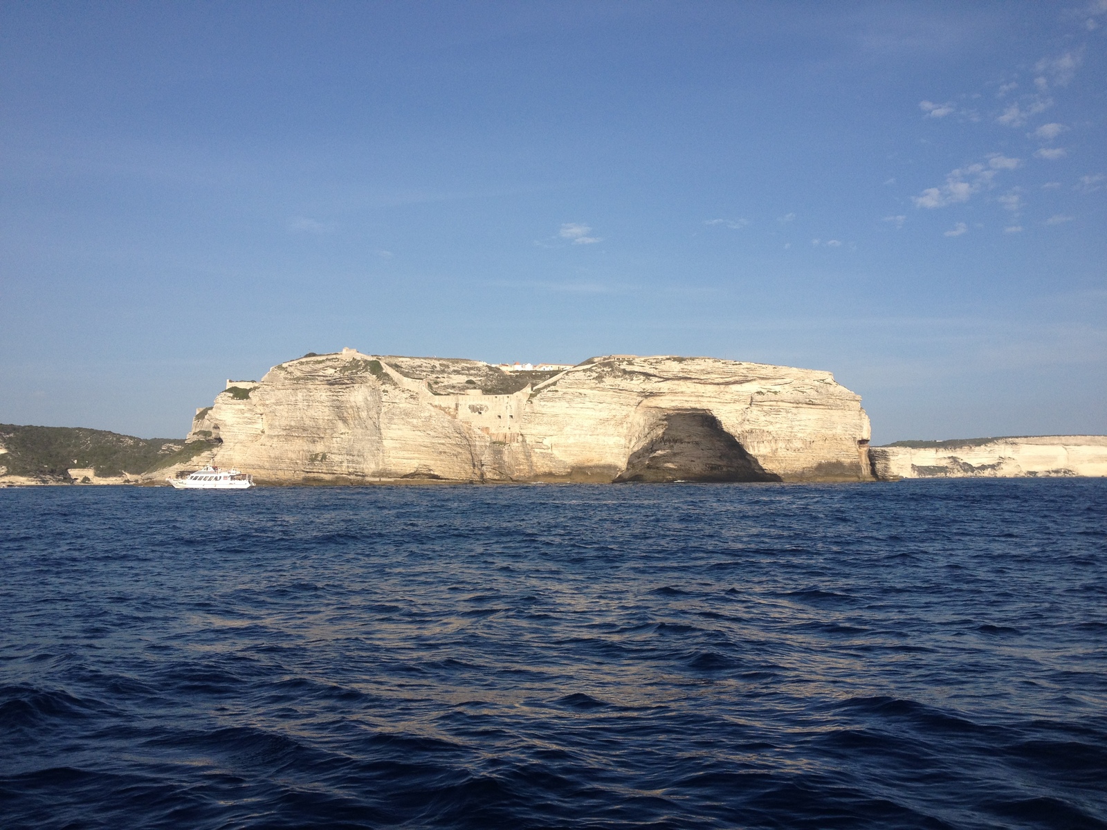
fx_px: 1119
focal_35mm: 35
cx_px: 554
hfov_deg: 52.6
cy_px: 415
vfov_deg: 40.7
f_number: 2.4
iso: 64
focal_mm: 4.28
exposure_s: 1/1905
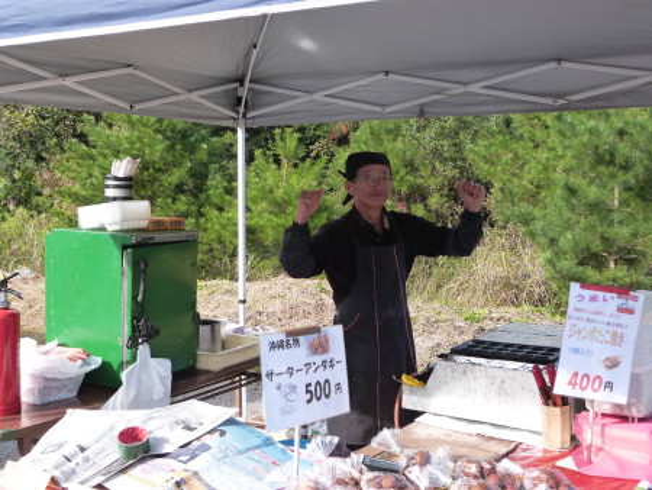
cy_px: 245
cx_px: 326
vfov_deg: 32.9
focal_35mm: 44
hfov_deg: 42.9
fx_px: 829
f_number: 4
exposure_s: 1/160
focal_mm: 7.9
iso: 160
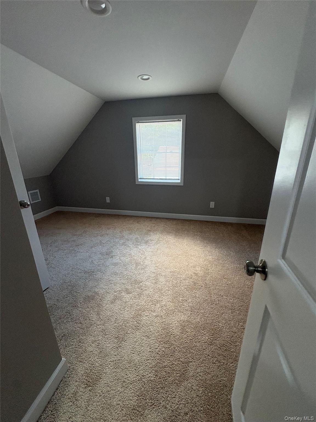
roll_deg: +0.9
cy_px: 211
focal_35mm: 14
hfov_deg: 85.7
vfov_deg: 102.1
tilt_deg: -17.1
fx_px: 170
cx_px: 158
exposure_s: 1/60
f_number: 2.2
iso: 250
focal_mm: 2.22
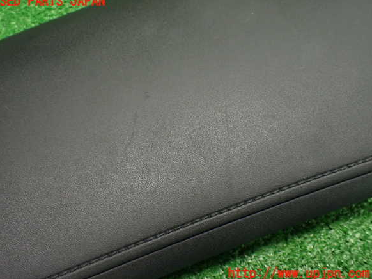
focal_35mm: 33
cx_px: 181
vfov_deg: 42.9
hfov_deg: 55.4
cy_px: 138
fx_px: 354
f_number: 2.4
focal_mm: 5.79
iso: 800
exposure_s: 1/80
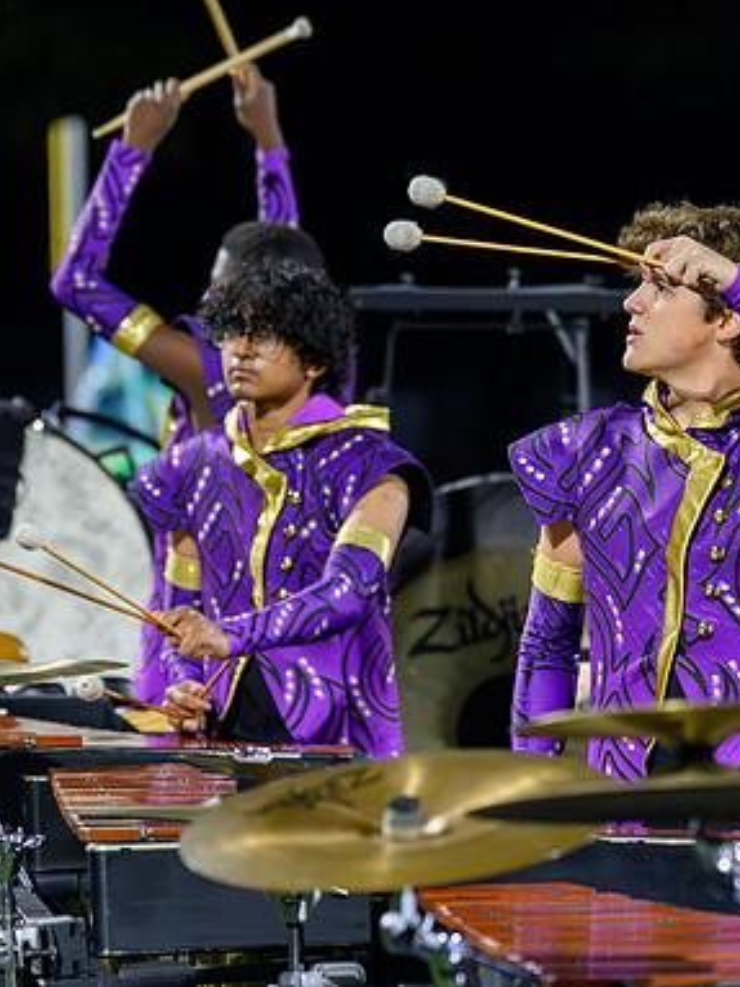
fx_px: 9953
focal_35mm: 349
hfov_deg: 4.3
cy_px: 492
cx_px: 351
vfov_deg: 5.7
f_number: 5.6
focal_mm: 240
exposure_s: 1/500
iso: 12800
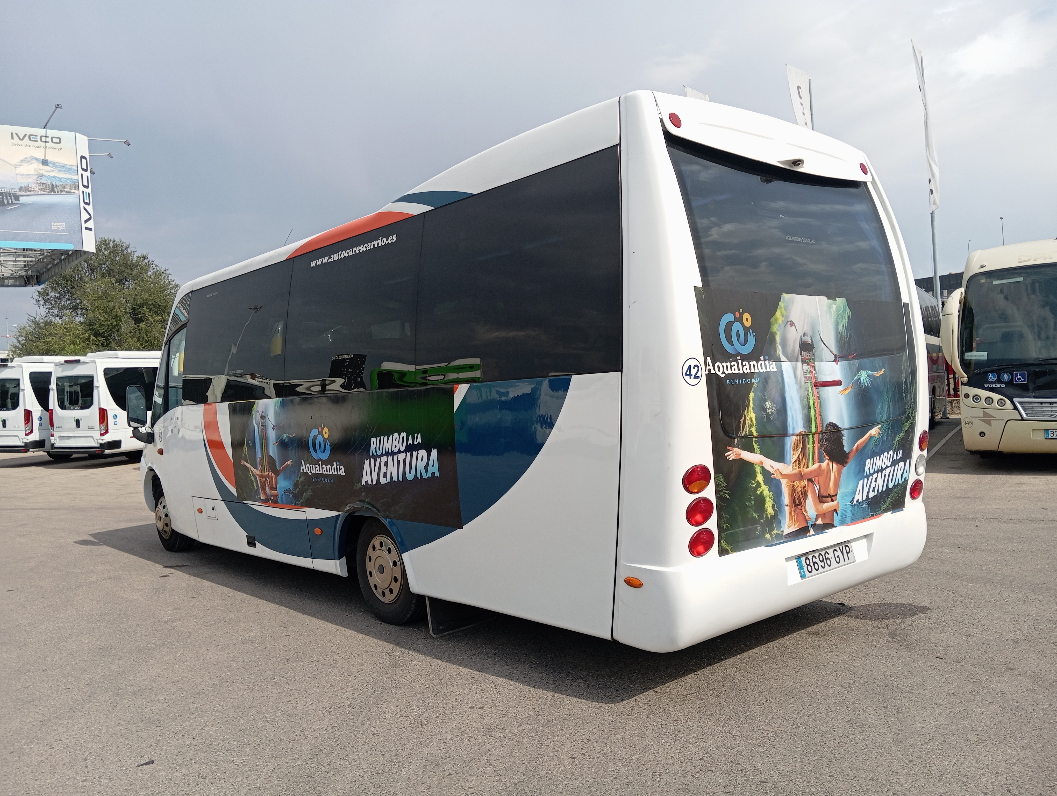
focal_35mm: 28
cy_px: 398
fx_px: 856
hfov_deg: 63.4
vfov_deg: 49.9
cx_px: 528
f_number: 1.8
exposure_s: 1/773
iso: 53
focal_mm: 4.22
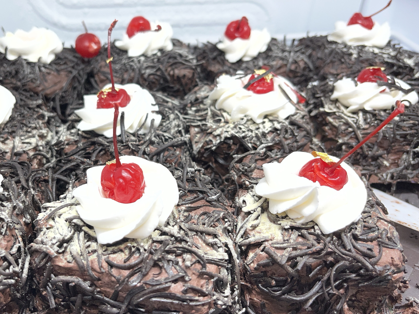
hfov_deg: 54.6
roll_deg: +0.2
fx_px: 399
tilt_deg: -36.8
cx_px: 153
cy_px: 151
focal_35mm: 33
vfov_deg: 42.9
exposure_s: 1/100
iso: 50
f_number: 1.6
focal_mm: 5.1
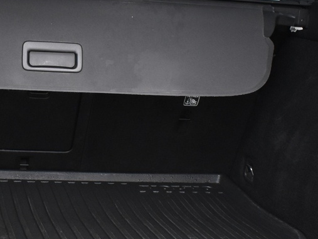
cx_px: 66
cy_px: 124
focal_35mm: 83
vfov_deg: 17.8
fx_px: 762
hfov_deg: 23.2
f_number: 3.5
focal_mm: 18
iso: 1250
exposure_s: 1/30
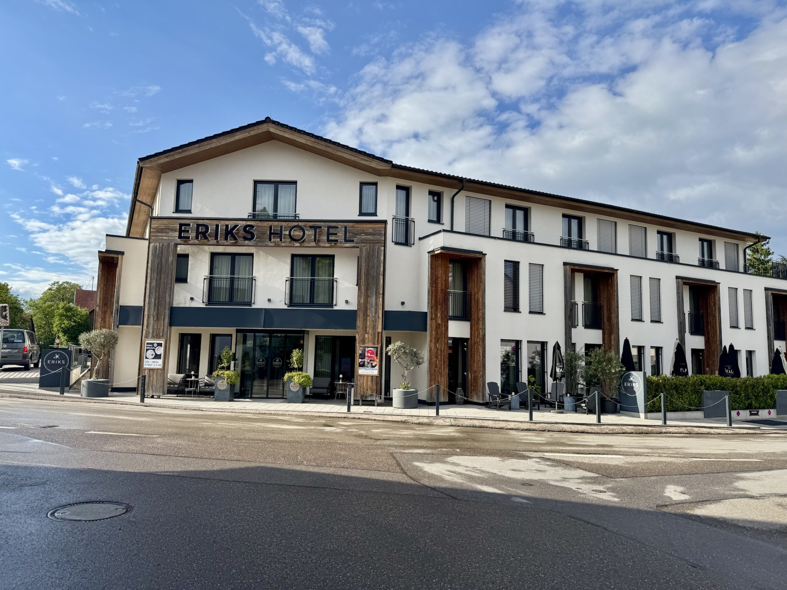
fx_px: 546
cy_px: 295
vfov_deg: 56.8
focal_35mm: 24
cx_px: 394
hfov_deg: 71.6
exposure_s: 1/4608
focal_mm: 6.76
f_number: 1.78
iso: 80
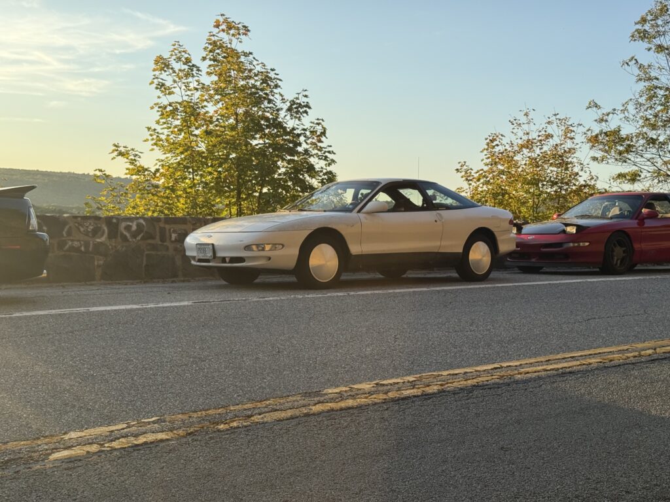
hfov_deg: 39.7
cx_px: 335
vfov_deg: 30.3
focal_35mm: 48
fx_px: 929
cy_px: 251
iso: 64
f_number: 1.78
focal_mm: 6.76
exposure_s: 1/1427
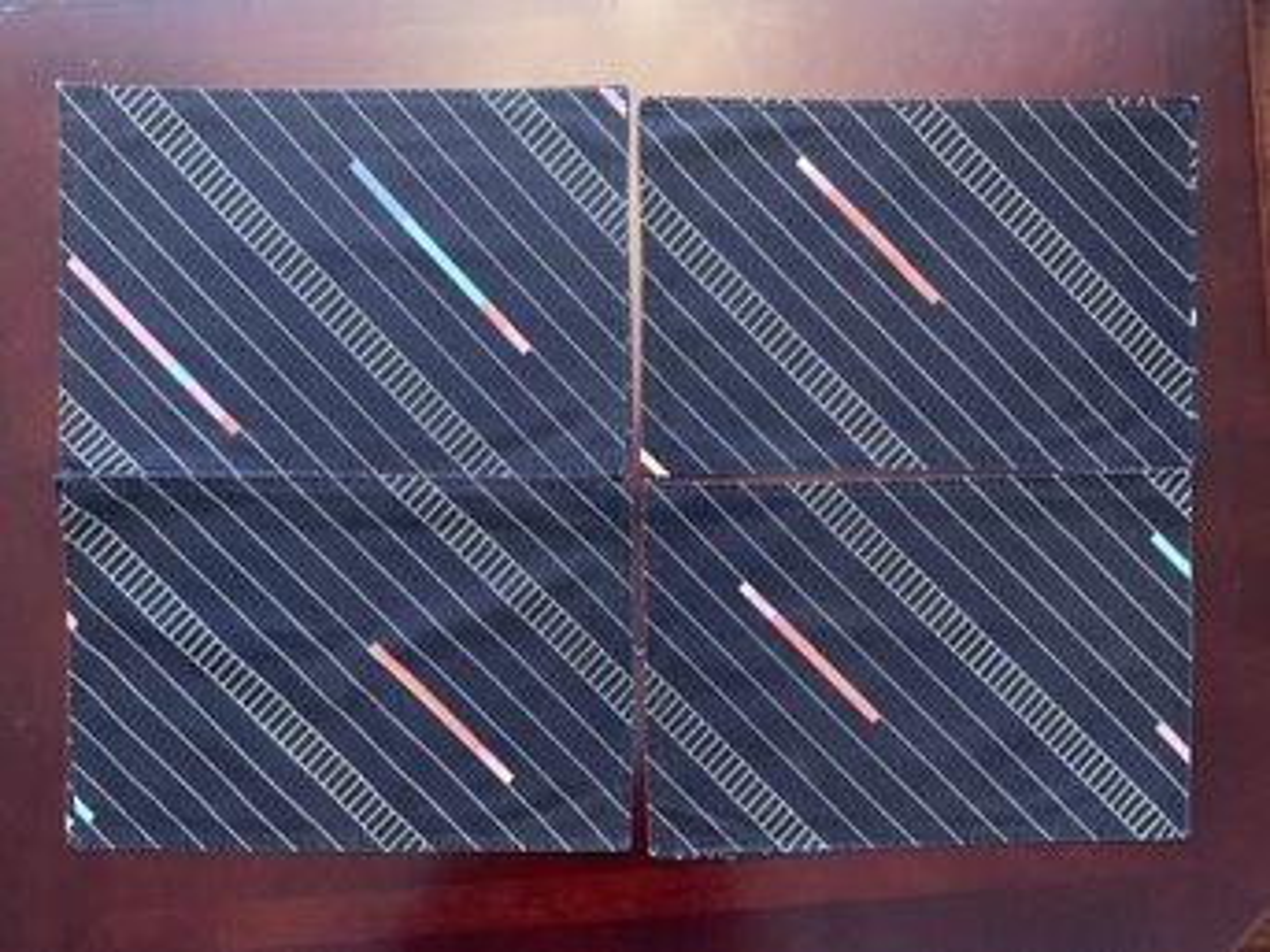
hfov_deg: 61.7
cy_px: 476
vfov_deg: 48.2
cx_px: 635
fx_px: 1064
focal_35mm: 29
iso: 400
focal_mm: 3
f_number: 1.8
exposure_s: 1/30
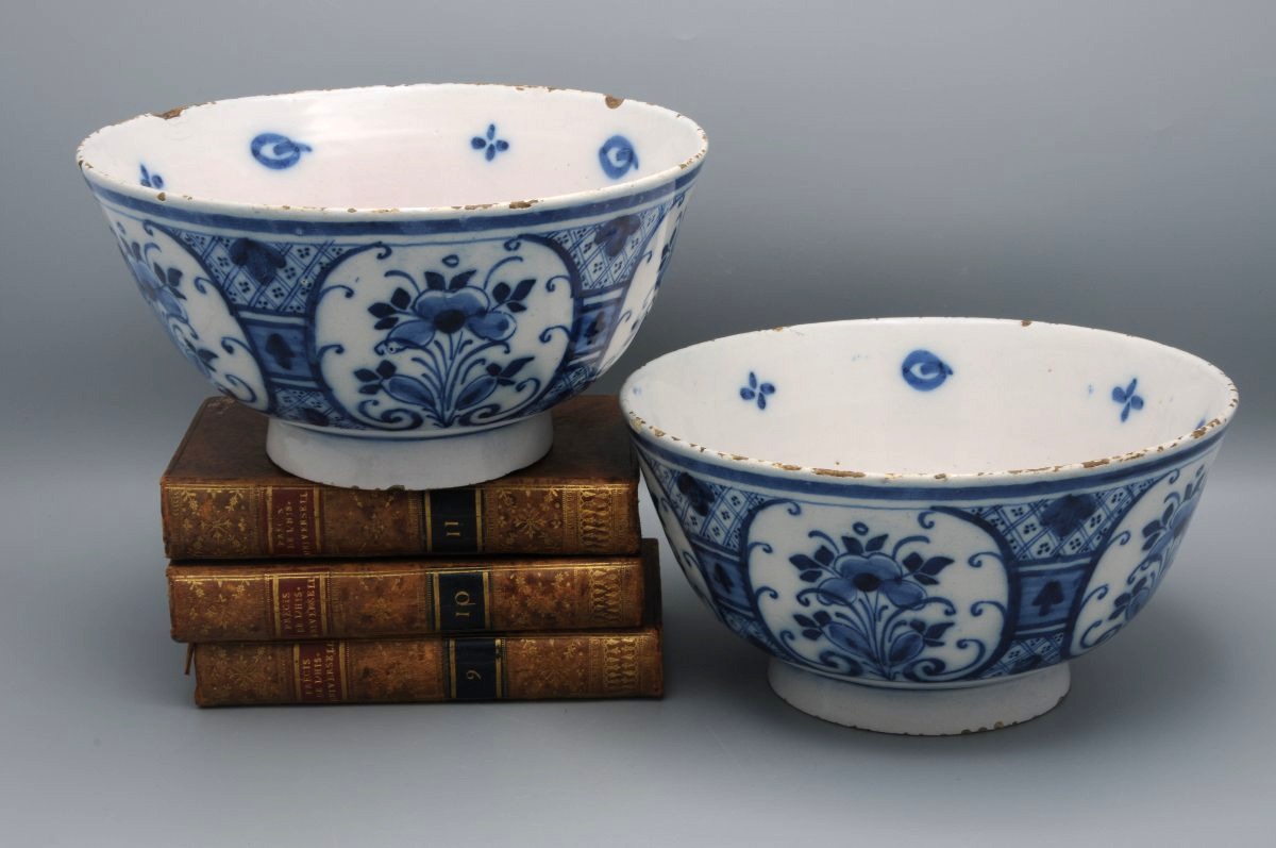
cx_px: 638
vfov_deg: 22.6
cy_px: 424
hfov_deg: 33.4
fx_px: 2124
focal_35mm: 60
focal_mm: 40
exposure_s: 1/8
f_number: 16
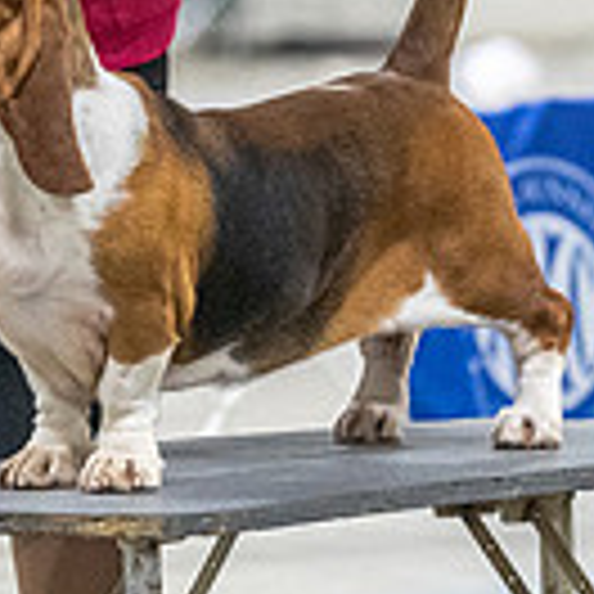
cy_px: 2
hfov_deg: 3.6
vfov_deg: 3.6
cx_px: -81
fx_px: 9338
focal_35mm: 481
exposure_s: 1/400
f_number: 3.2
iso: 6400
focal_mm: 129
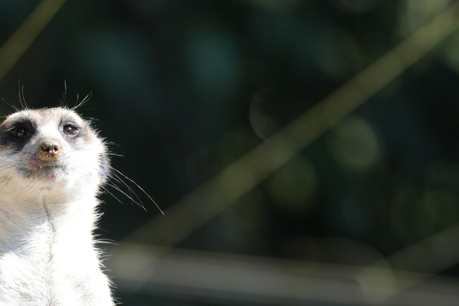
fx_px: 6312
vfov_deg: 2.8
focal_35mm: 495
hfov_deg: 4.2
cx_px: 44
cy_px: 334
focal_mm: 200
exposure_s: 1/640
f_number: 4.5
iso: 400
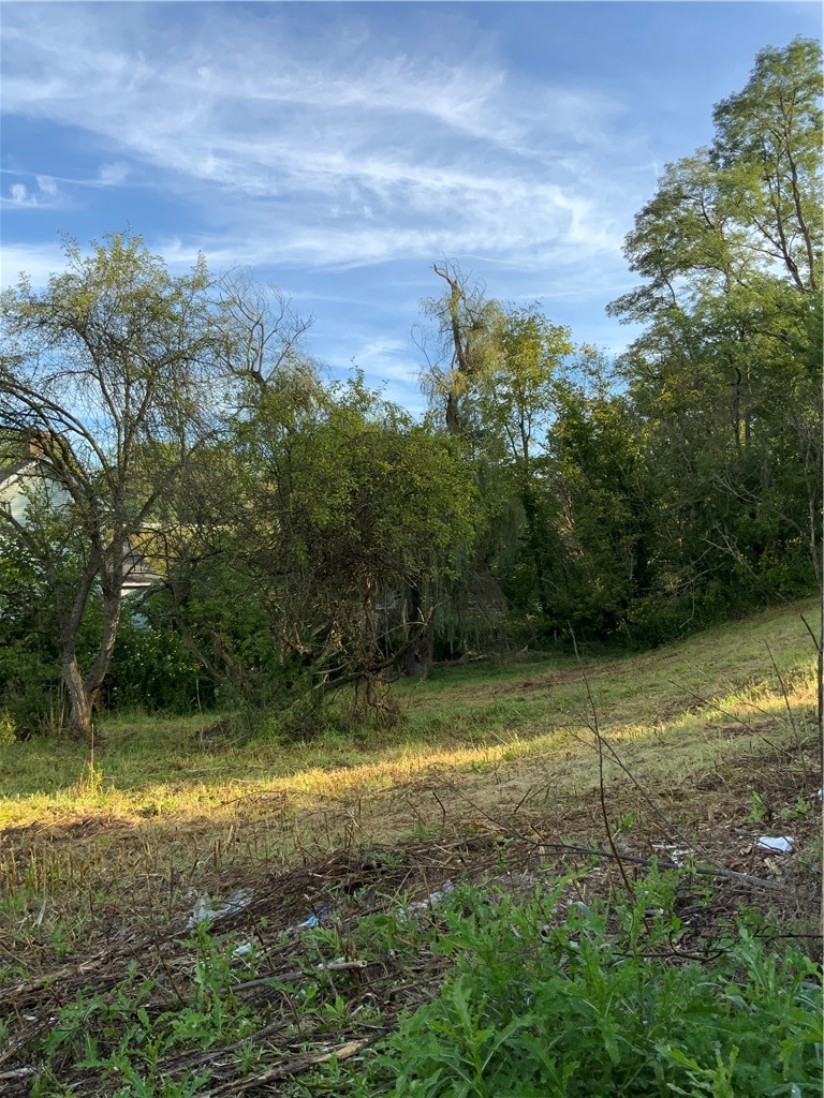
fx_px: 920
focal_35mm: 29
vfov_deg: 61.7
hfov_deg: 48.2
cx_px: 412
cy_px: 549
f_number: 1.8
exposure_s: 1/804
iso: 16
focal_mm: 3
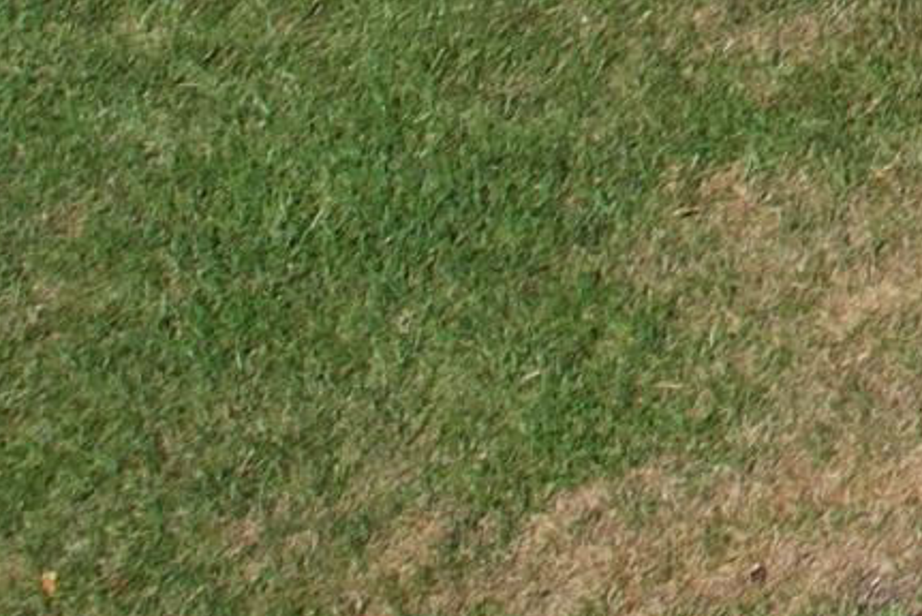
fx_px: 3921
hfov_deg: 10.5
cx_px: 2550
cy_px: -1217
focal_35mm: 153
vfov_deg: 7.8
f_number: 2.8
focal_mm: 8.38
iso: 200
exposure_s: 1/5000
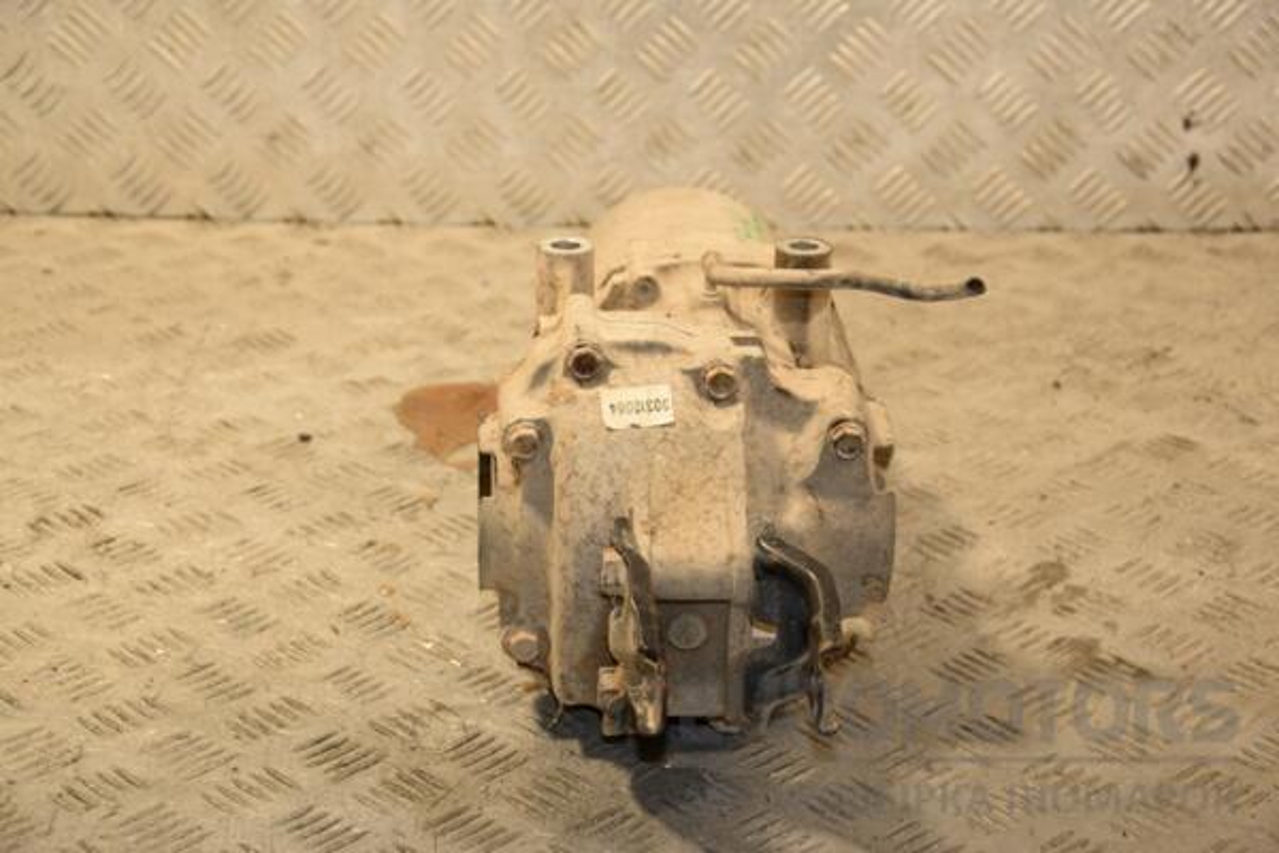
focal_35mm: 78
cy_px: 426
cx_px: 640
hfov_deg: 26.0
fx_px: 2771
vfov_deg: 17.5
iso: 800
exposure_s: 1/200
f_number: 5
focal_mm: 52
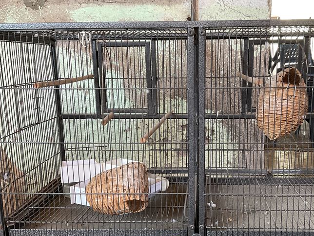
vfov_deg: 31.8
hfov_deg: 41.9
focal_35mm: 45
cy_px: 165
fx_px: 408
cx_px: 189
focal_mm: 3
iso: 50
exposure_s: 1/60
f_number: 1.8
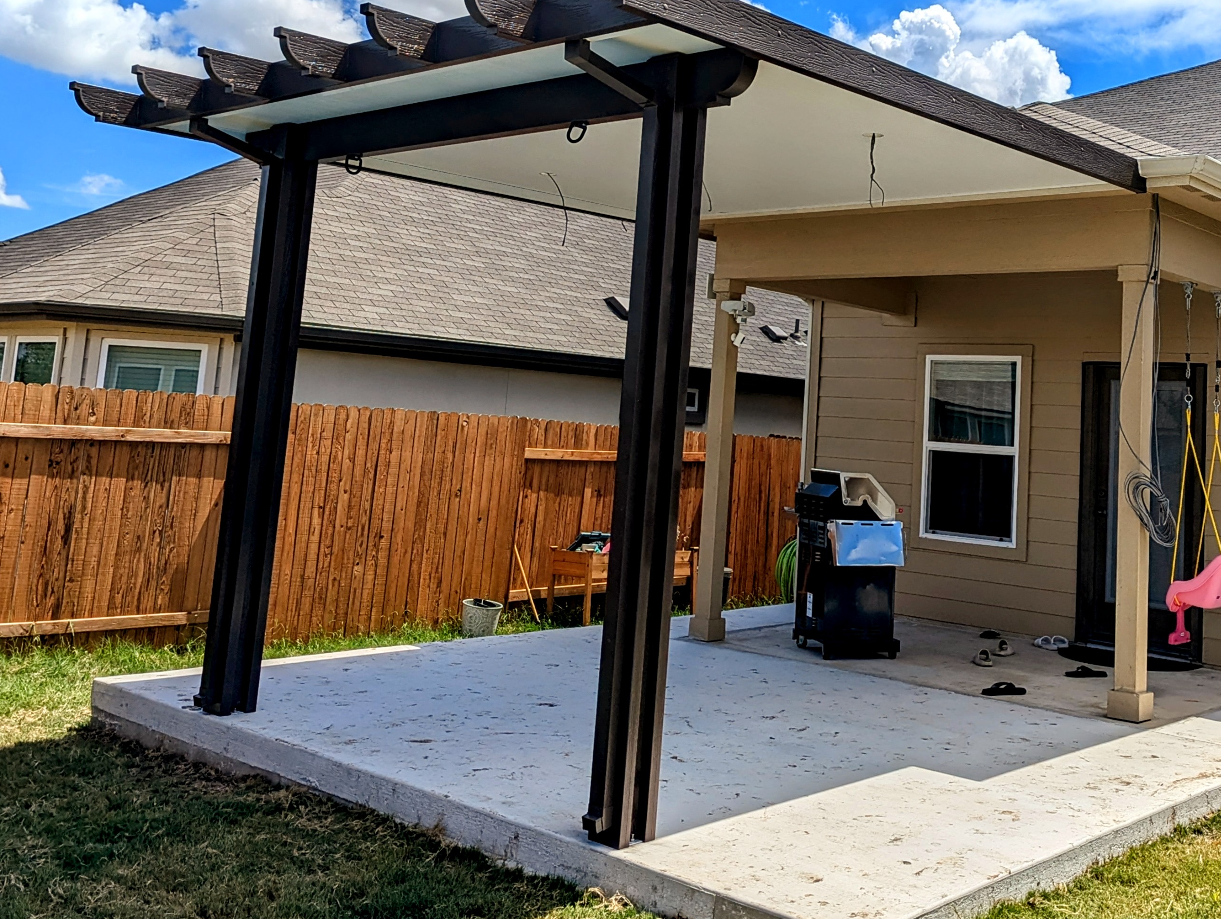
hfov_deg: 48.3
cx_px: 793
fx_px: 1342
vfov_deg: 37.2
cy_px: 271
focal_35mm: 38
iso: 40
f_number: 1.85
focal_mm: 6.81
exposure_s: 1/2976
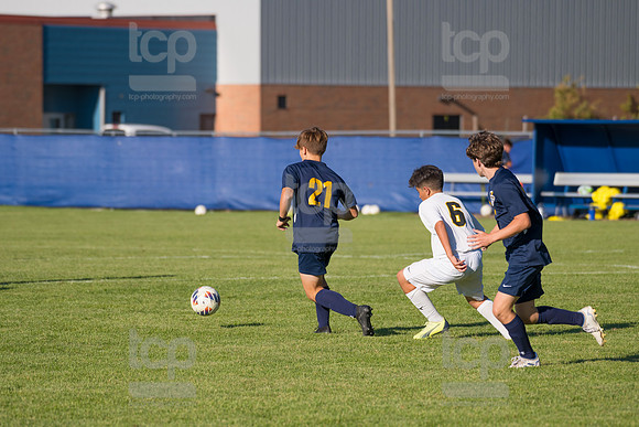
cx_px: 320
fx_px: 4616
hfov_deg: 7.9
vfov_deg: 5.3
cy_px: 214
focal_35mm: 260
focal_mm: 260
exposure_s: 1/2000
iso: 320
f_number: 5.6
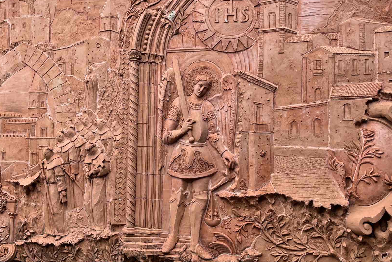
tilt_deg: +7.3
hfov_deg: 50.2
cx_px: 150
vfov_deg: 35.0
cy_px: 115
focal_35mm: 38
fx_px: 414
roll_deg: -3.1
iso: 50
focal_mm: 5.1
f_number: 1.6
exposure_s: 1/727
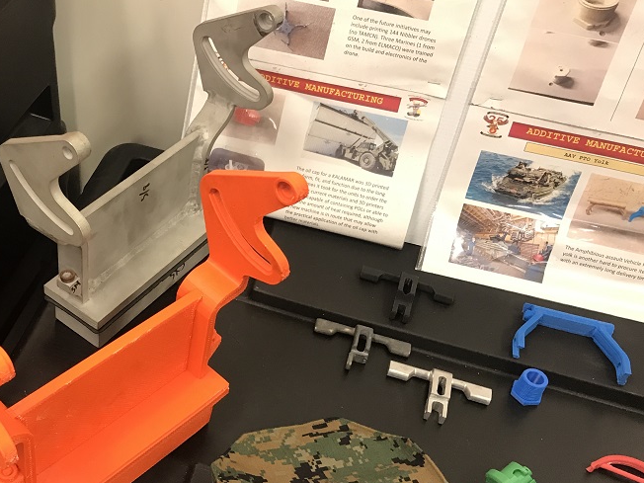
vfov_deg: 32.8
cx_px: 144
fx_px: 819
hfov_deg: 41.4
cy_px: 277
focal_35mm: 44
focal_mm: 3.99
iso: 40
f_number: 1.8
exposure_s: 1/15
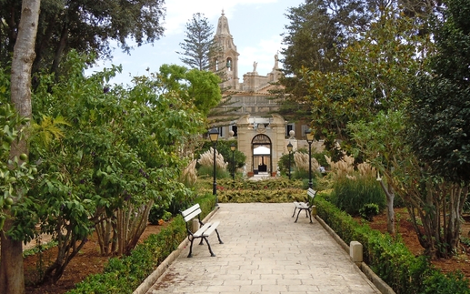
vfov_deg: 26.8
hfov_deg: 41.8
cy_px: 107
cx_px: 253
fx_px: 615
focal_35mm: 48
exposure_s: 1/640
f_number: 3.7
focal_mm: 7.1
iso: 100
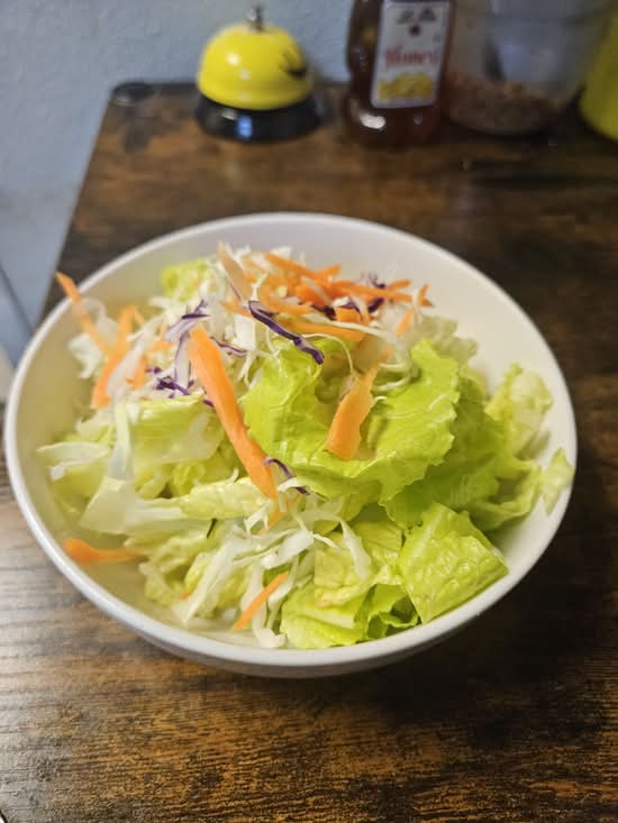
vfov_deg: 73.9
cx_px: 309
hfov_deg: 58.9
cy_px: 412
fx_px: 547
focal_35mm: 23
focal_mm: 5.4
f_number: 1.8
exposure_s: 1/120
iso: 640
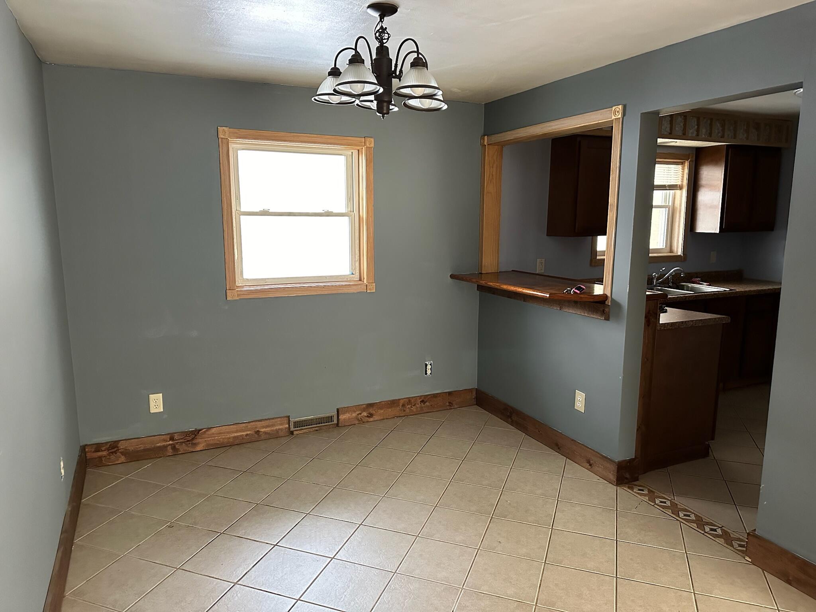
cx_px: 408
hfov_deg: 71.6
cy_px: 306
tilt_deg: -9.1
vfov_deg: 56.8
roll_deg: -0.1
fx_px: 566
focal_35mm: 24
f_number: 1.78
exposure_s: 1/60
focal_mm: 6.86
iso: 640
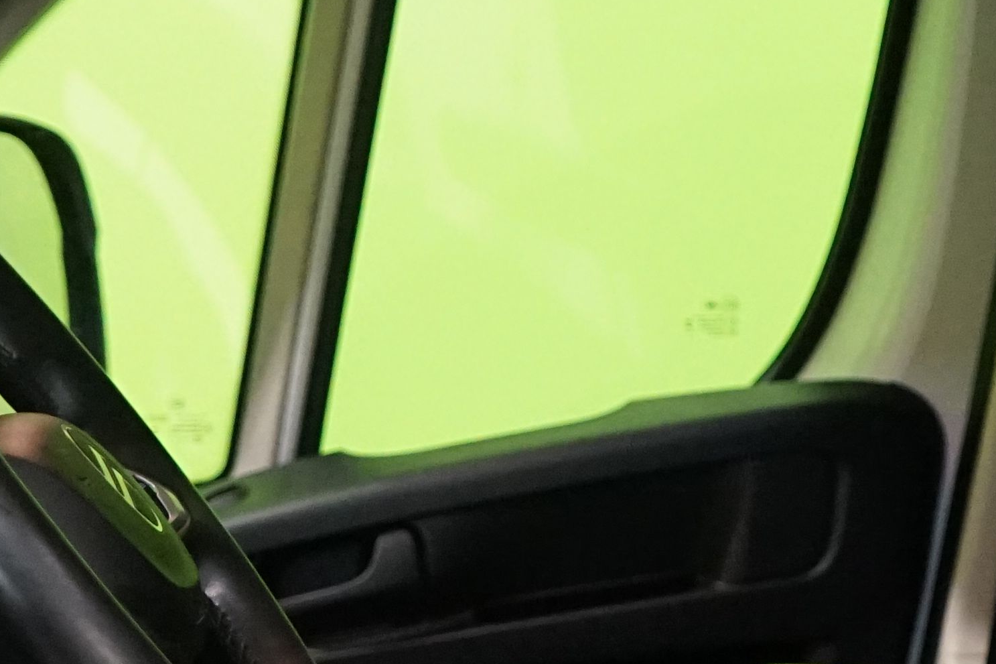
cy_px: 614
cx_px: 472
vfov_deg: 11.6
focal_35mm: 117
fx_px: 3236
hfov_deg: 17.5
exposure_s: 1/160
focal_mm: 29
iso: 5000
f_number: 3.5
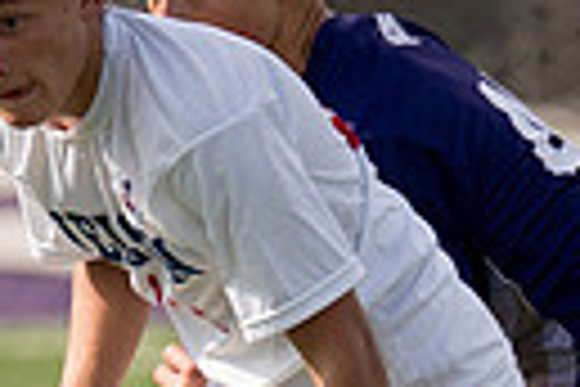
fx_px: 27564
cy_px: 423
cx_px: -2
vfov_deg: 0.8
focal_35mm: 1711
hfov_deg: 1.2
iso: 160
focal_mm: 200
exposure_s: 1/2000
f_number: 2.8
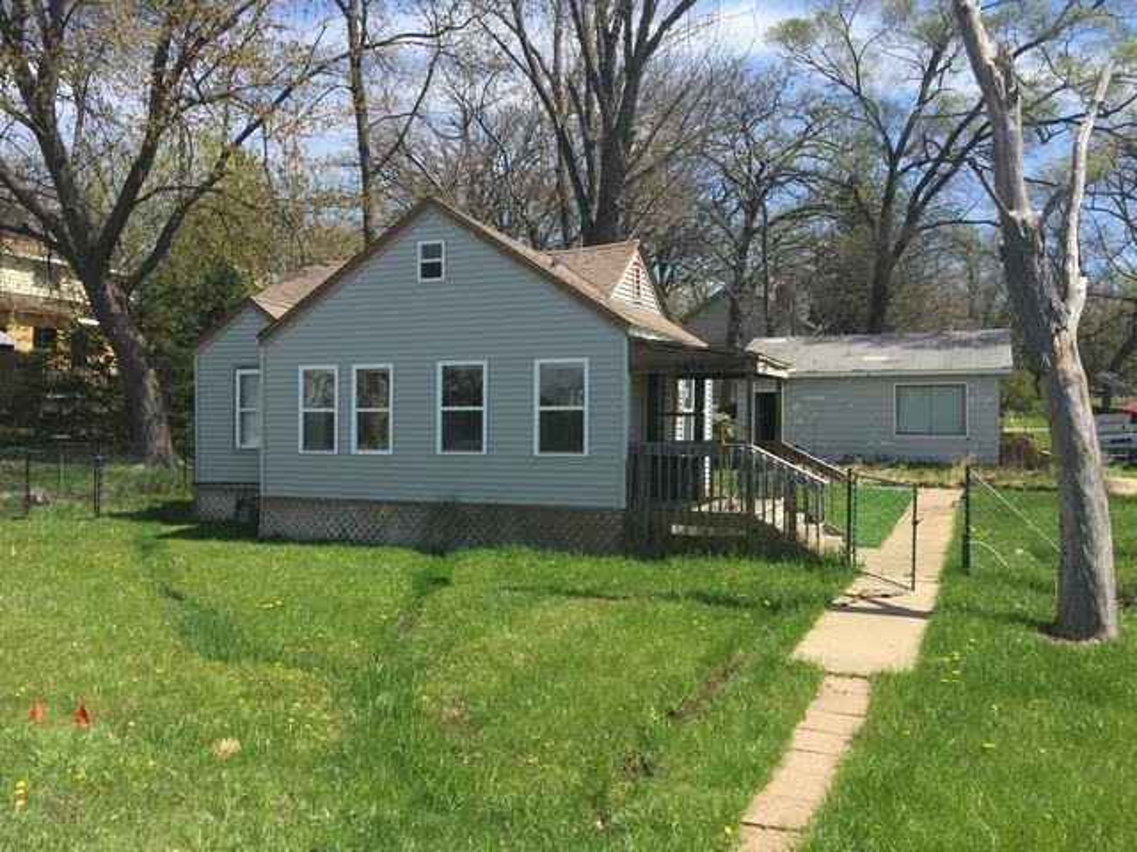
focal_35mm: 29
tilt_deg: +0.2
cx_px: 568
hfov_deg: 61.7
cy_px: 426
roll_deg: -0.6
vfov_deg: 48.2
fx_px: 953
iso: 32
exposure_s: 1/1319
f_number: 2.2
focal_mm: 4.15
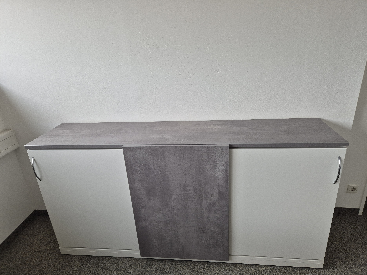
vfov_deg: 58.9
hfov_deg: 73.9
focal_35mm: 23
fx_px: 244
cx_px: 184
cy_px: 138
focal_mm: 5.4
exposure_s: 1/180
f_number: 1.8
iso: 64
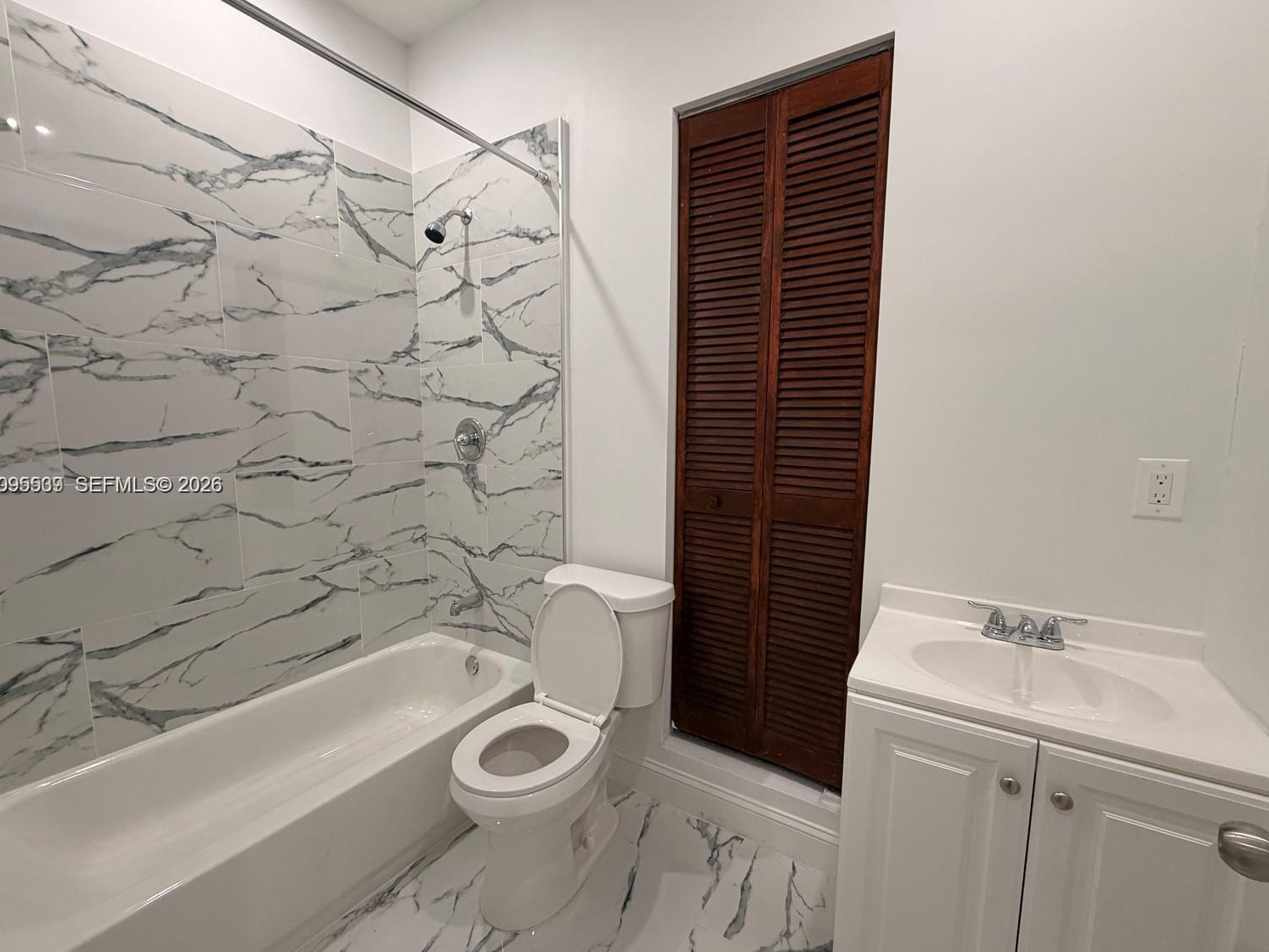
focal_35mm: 15
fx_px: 550
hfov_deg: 98.2
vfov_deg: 81.7
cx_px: 637
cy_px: 486
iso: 250
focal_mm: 2.22
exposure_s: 1/120
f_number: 2.2
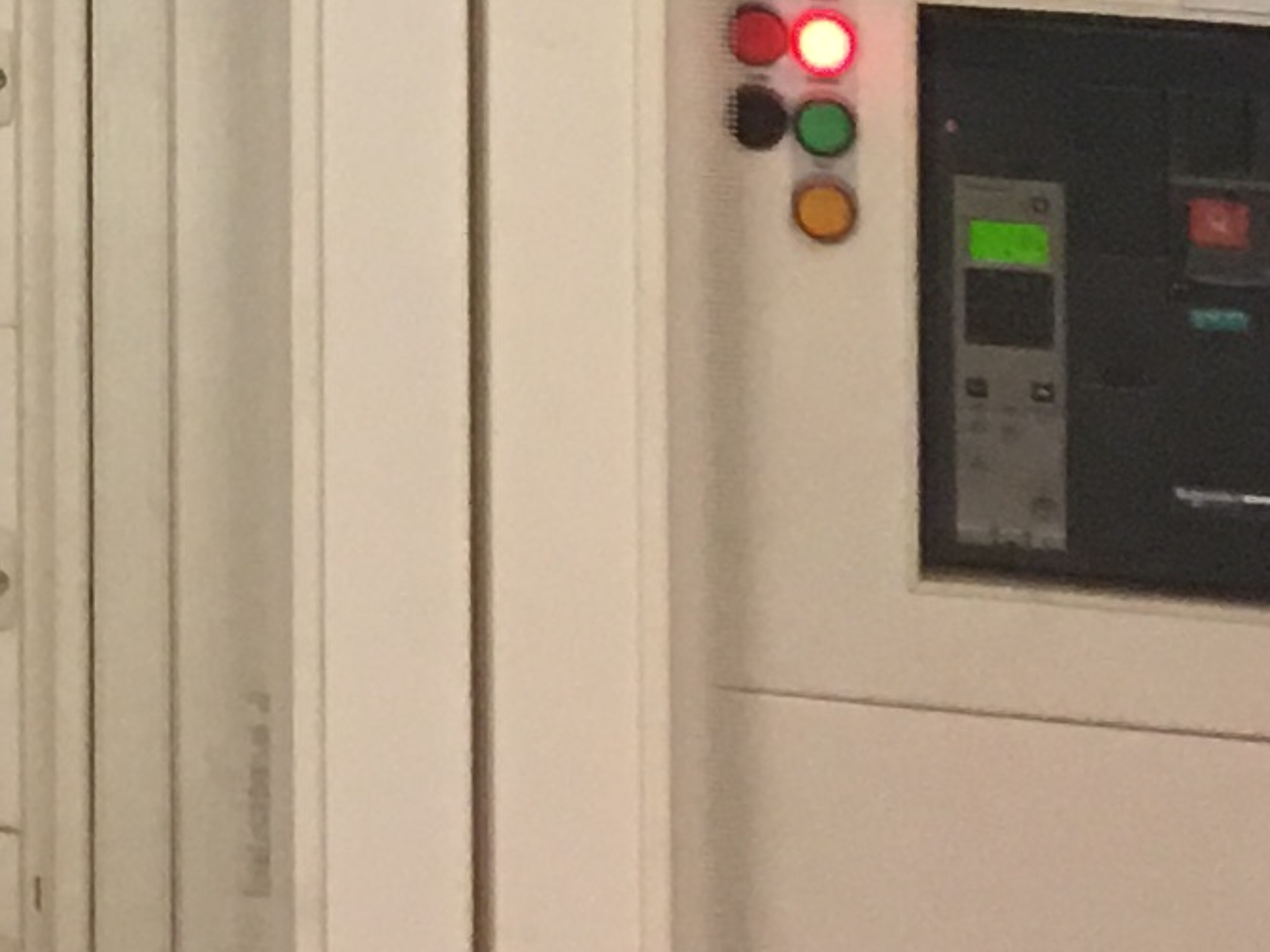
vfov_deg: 7.9
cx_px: -748
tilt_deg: -2.2
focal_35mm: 174
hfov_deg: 10.9
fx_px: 6384
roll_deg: +0.2
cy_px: -1264
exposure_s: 1/17
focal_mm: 4.15
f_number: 2.2
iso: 80
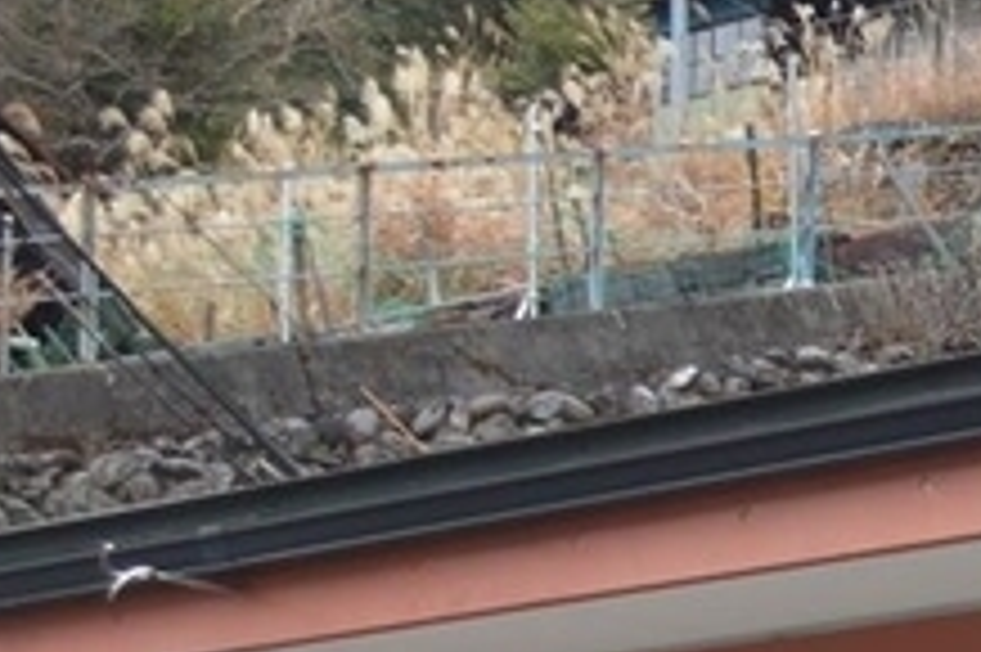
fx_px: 4493
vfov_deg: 8.2
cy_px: 701
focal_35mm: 165
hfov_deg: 11.0
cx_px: 2160
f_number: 5
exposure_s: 1/100
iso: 400
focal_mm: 20
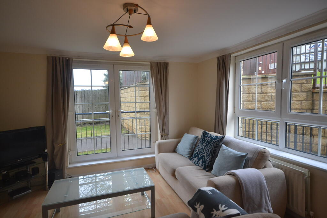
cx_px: 164
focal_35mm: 20
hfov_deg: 85.4
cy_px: 109
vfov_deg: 63.2
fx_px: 177
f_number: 5
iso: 400
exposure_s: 1/100
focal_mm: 13
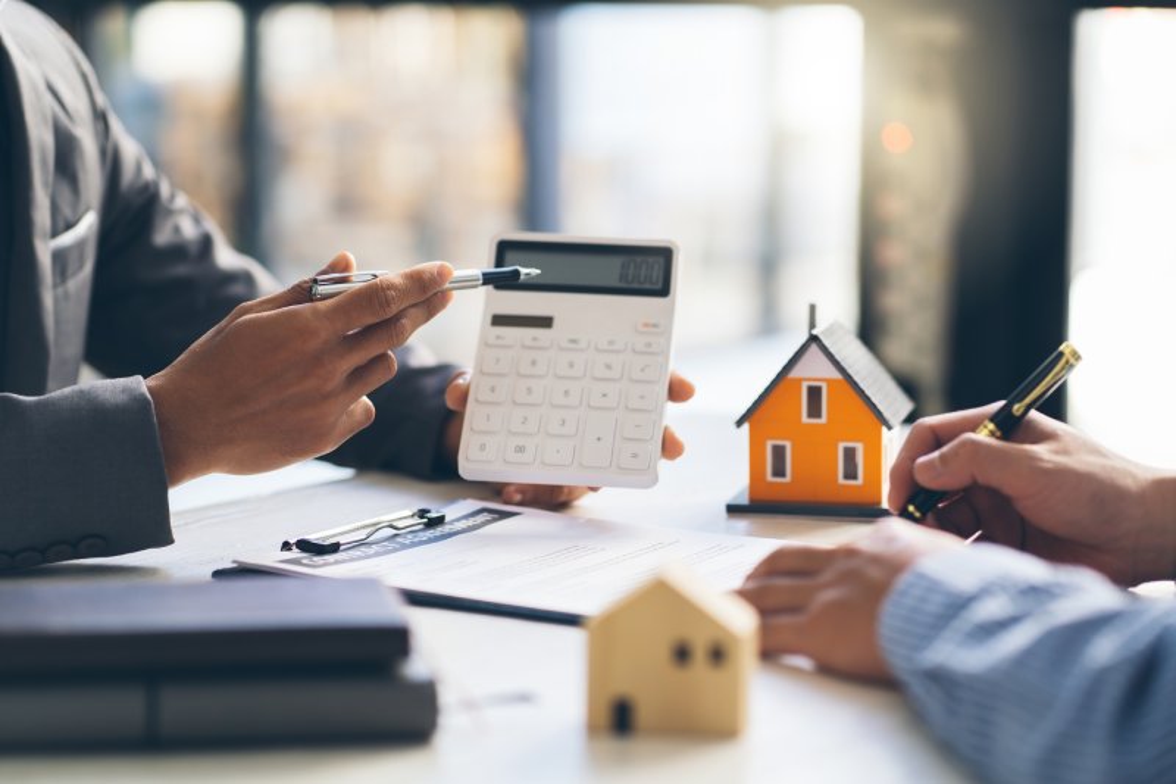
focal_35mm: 85
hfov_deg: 23.9
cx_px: 588
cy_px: 392
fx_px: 2776
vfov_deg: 16.1
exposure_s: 1/100
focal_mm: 85
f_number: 2.8
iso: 160
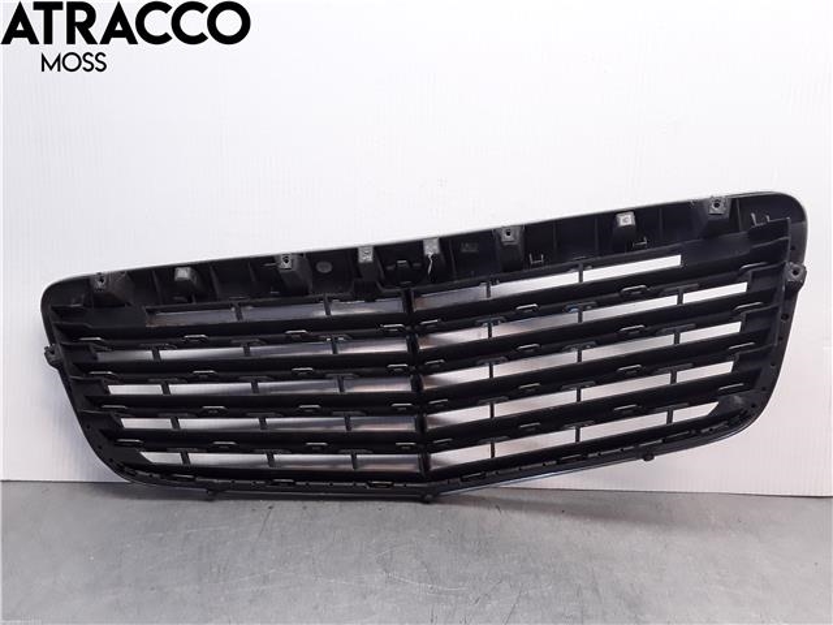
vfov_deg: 49.7
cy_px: 312
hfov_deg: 63.4
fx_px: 674
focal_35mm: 28
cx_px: 416
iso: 100
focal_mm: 2.91
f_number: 1.9
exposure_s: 1/114
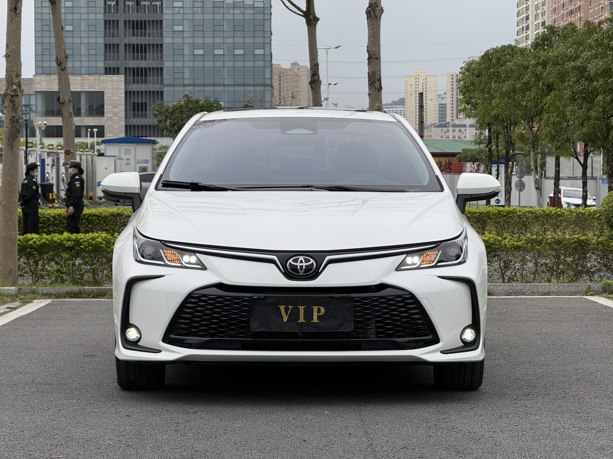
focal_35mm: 120
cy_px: 230
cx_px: 306
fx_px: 2125
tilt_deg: -1.7
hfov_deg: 16.4
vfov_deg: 12.3
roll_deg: +0.1
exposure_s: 1/811
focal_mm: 15.66
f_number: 2.8
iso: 50
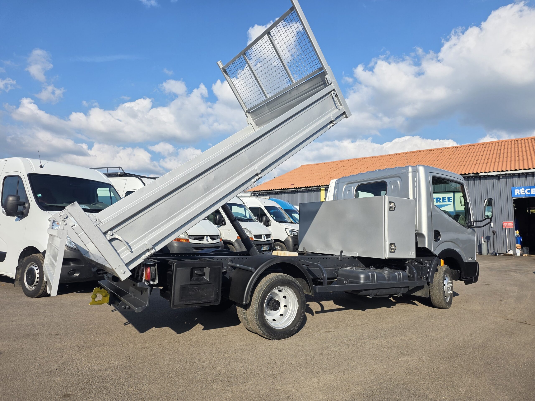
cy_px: 200
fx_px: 355
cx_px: 268
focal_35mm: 23
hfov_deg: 73.9
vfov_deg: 58.9
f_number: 1.7
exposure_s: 1/4539
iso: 80
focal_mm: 6.25
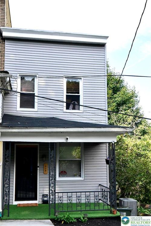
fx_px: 220
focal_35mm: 35
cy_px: 113
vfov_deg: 54.4
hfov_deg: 37.9
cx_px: 76
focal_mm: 35
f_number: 18
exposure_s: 1/1250
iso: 8000
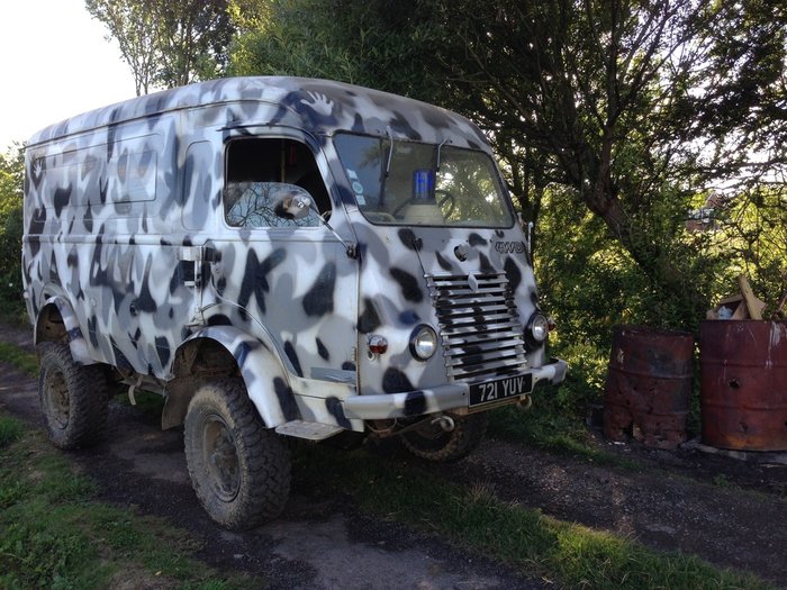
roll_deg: +2.2
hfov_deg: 55.4
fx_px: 750
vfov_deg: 42.9
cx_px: 394
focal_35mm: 33
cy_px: 295
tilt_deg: -5.7
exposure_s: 1/236
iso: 50
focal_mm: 4.12
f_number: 2.4
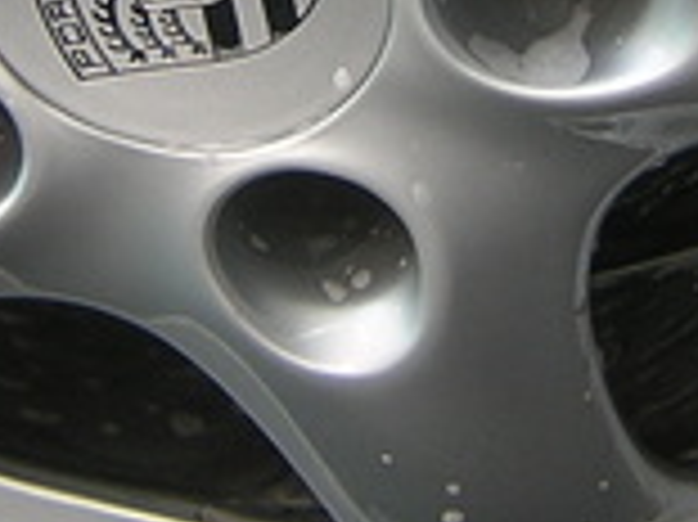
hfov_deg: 13.3
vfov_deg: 9.8
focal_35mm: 149
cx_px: 401
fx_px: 3002
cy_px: -162
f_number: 2.6
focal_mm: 4.7
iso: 100
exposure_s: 1/136
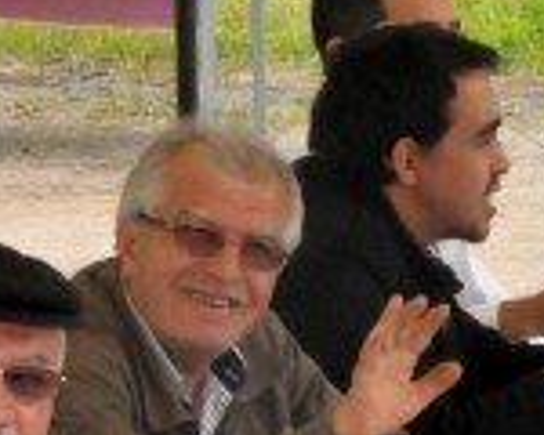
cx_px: 620
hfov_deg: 5.4
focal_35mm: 360
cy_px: 328
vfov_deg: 4.3
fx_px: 5799
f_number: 22
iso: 3200
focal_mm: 55
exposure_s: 1/250
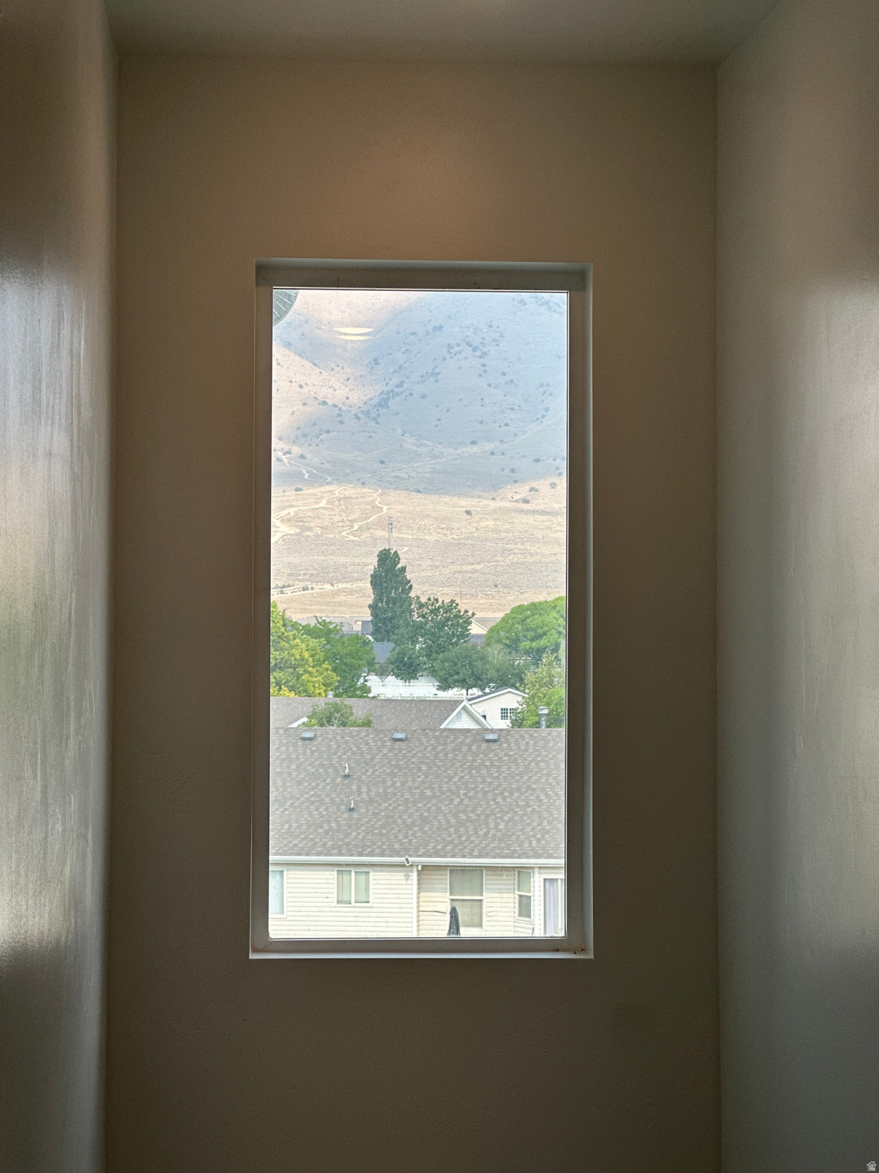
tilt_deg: +2.4
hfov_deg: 19.1
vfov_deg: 25.3
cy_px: 586
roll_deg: -0.4
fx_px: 2607
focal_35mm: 77
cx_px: 440
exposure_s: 1/184
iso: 25
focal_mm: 9
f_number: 2.8
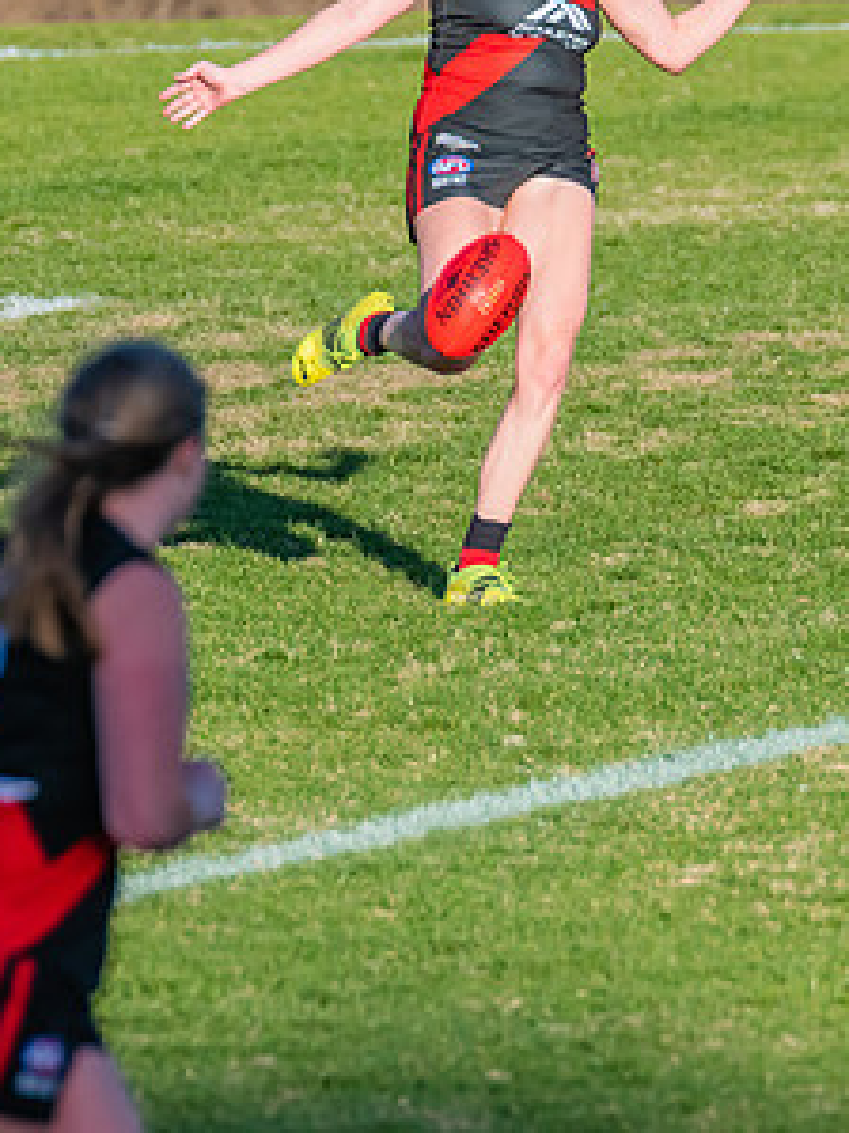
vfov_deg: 2.0
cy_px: 385
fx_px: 33085
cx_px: 584
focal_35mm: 1011
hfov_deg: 1.5
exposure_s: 1/1250
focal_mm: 420
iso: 800
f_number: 8
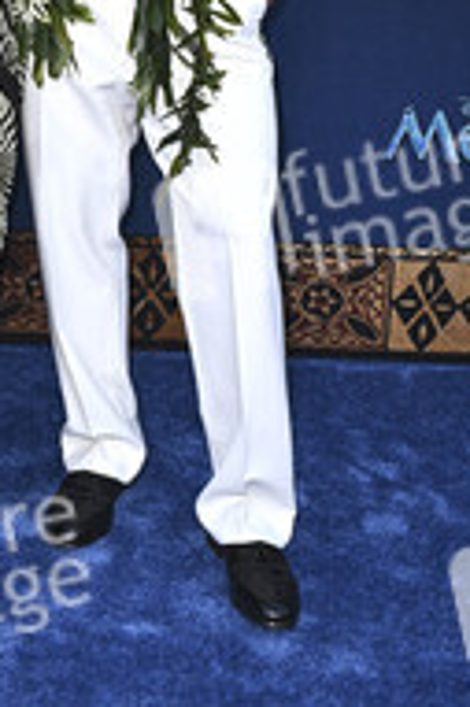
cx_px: 7
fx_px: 1726
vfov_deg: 22.4
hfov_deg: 15.2
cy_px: 30
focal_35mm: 88
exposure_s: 1/250
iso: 1000
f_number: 6.3
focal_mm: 42
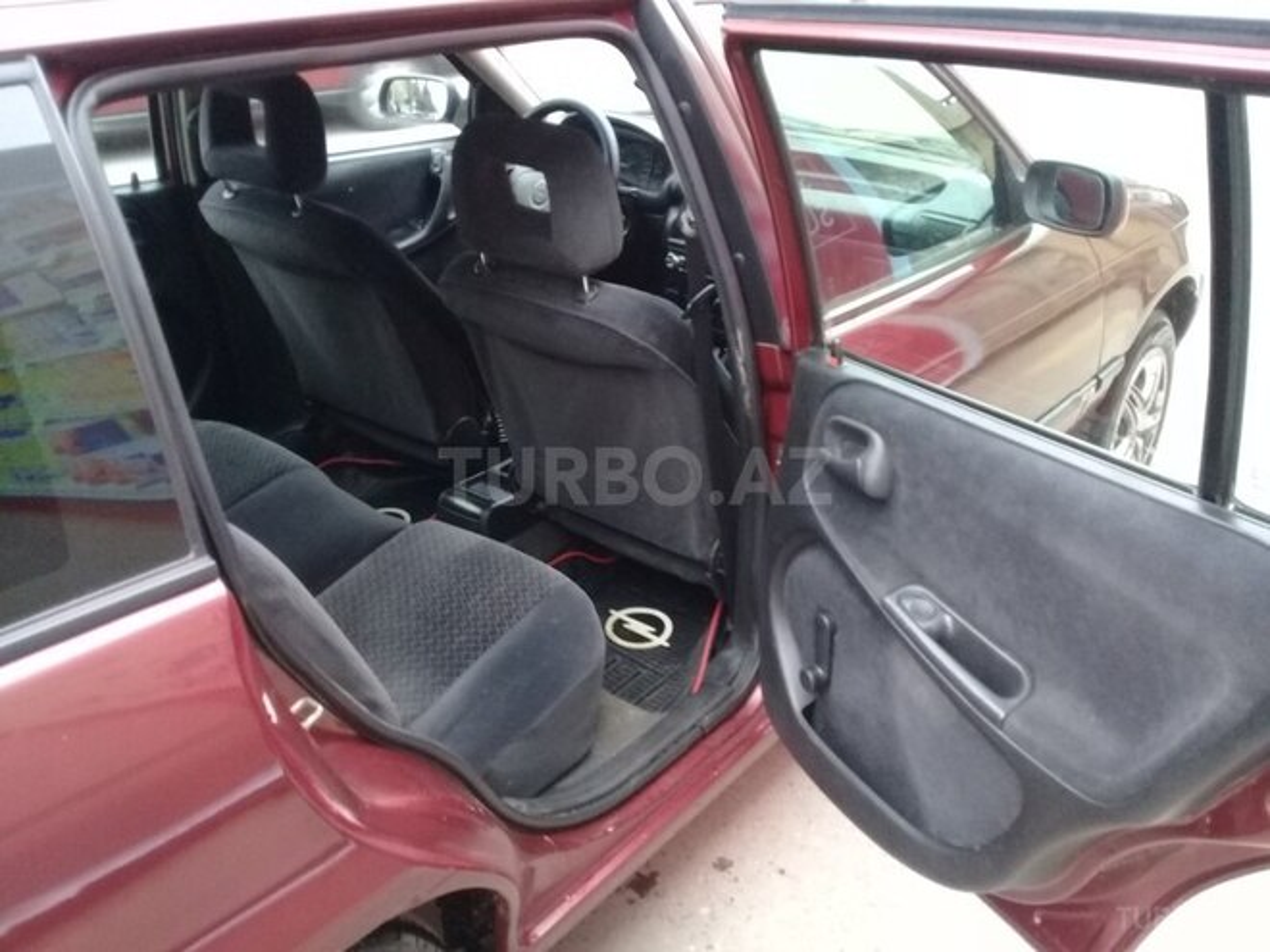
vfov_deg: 45.4
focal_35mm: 31
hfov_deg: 58.4
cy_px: 476
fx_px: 1137
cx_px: 635
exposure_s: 1/33
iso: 200
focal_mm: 3.3
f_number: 2.2
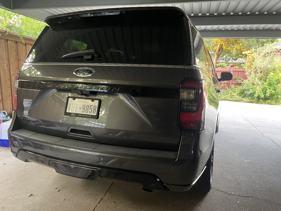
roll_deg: -1.5
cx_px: 140
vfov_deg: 53.1
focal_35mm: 26
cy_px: 106
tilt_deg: -10.8
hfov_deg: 67.3
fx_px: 211
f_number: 1.6
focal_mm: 4.2
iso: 500
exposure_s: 1/47
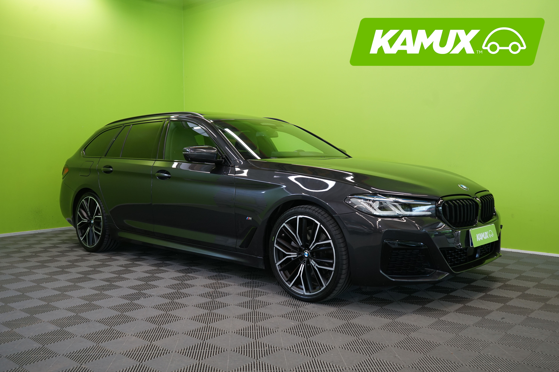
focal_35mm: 33
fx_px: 512
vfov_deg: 40.0
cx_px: 280
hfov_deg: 57.2
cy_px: 186
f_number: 6.3
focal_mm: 33
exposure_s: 1/30
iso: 500
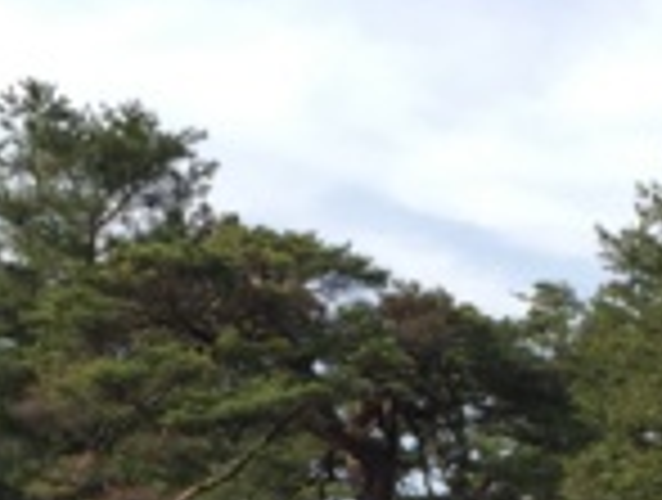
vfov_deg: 12.1
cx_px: 473
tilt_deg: +0.4
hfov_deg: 16.6
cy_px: 734
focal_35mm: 118
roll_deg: -0.3
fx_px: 2262
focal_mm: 4.15
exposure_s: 1/898
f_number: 2.2
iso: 32
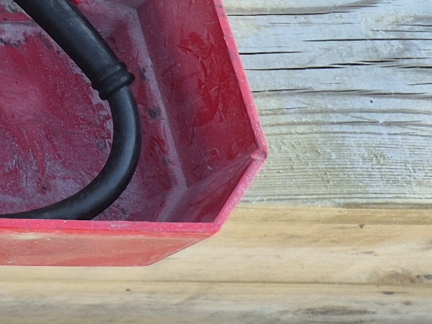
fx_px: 1697
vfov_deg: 9.1
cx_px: -699
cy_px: -595
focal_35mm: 136
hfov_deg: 11.3
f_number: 1.8
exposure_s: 1/180
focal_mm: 5.4
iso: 32
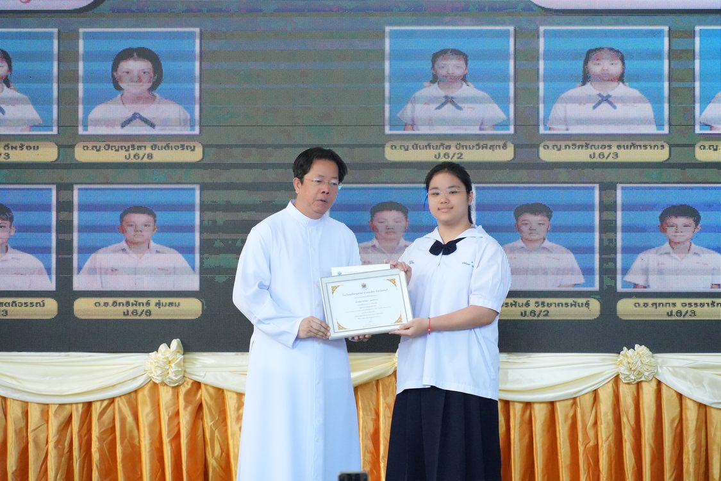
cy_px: 240
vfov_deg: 7.2
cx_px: 360
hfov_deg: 10.7
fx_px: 3845
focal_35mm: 192
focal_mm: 128
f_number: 5.6
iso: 6400
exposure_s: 1/640
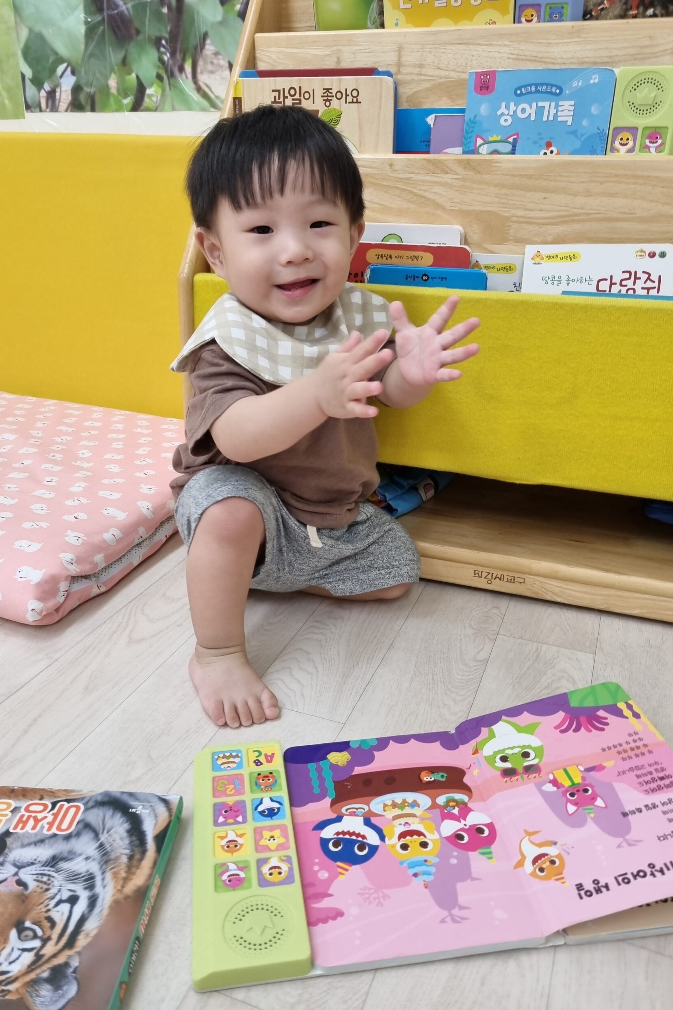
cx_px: 332
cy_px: 504
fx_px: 785
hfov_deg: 46.4
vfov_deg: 65.5
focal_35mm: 28
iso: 125
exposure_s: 1/120
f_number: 1.8
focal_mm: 5.4
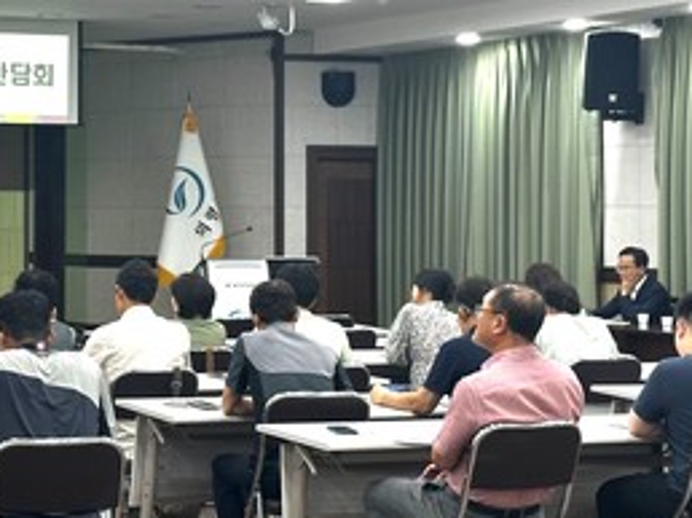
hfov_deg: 18.0
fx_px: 2157
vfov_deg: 13.7
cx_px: 78
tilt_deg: +0.9
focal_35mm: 108
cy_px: 154
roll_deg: -0.2
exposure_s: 1/120
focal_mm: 6.86
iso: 80
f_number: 1.78
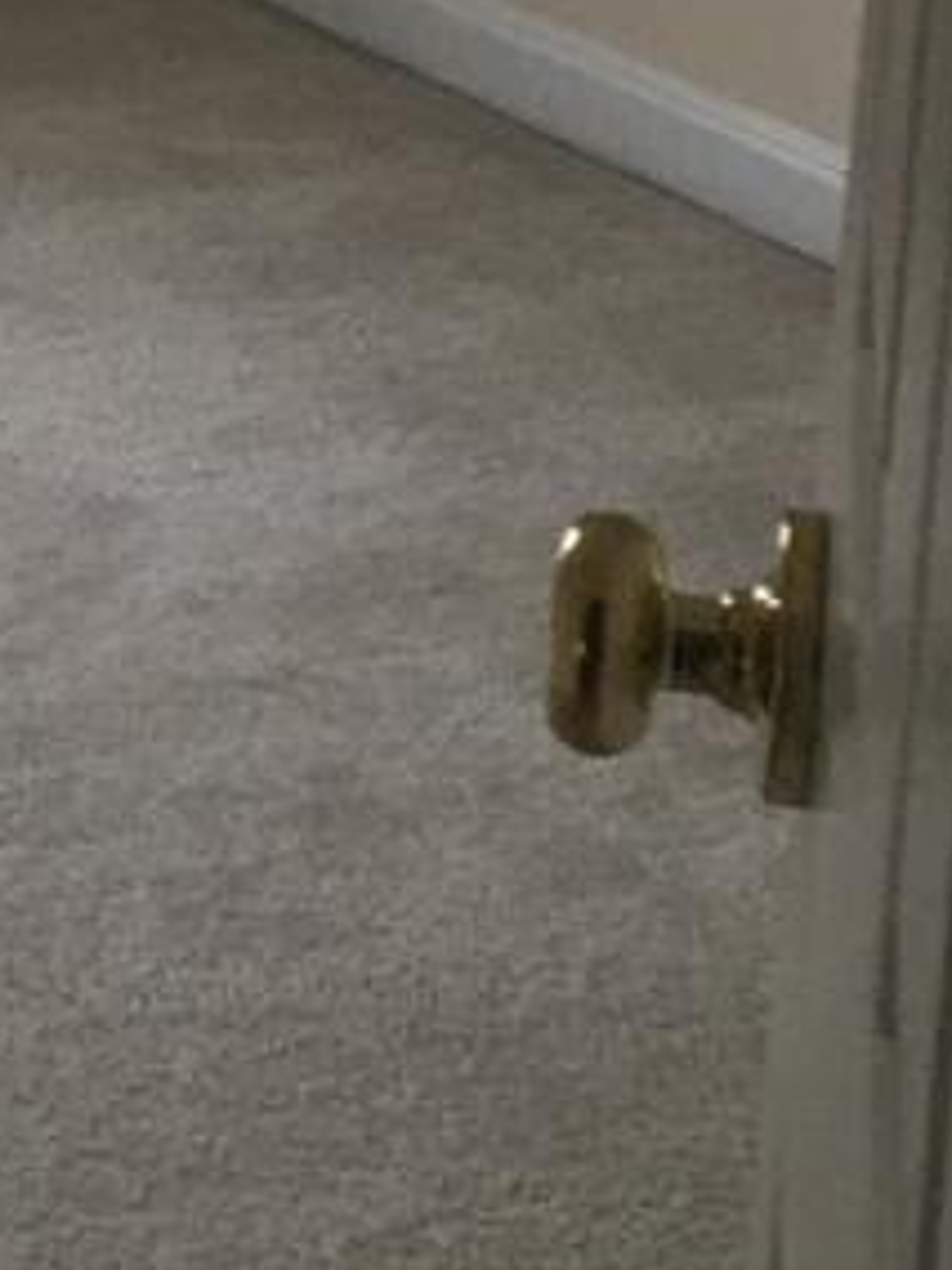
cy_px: -259
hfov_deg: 8.5
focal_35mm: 157
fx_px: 5757
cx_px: -1453
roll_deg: +0.0
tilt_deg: -15.0
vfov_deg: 12.3
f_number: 2.2
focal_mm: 4.15
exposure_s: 1/15
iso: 25
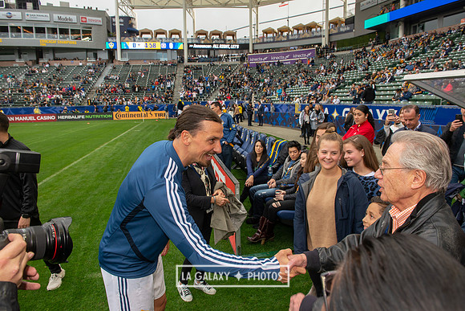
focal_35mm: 24
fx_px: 310
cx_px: 232
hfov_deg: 73.7
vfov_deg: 53.2
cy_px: 156
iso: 500
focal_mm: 24
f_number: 8
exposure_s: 1/250
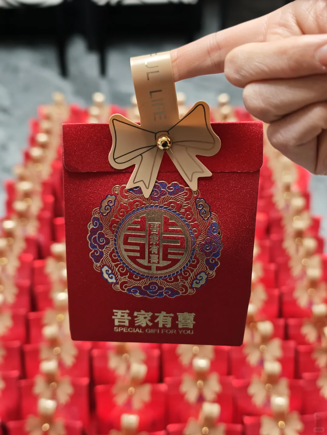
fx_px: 579
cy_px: 218
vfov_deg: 41.2
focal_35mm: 46
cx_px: 164
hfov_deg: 31.5
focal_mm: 8.72
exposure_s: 1/50
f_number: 1.63
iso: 125
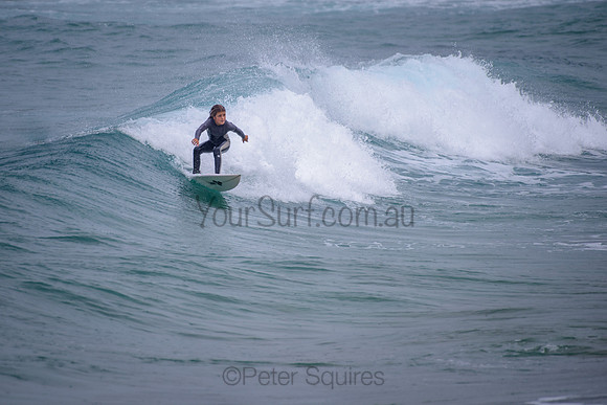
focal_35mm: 613
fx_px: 10339
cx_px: 246
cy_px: 157
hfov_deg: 3.4
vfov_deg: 2.2
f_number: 5.6
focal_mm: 500
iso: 110
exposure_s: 1/2000
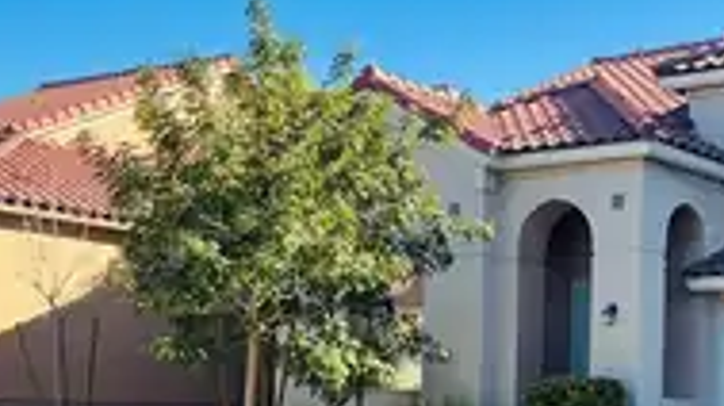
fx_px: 1285
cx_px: 628
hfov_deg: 30.3
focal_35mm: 67
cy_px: 417
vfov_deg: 17.5
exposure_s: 1/389
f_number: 1.8
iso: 25
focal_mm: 3
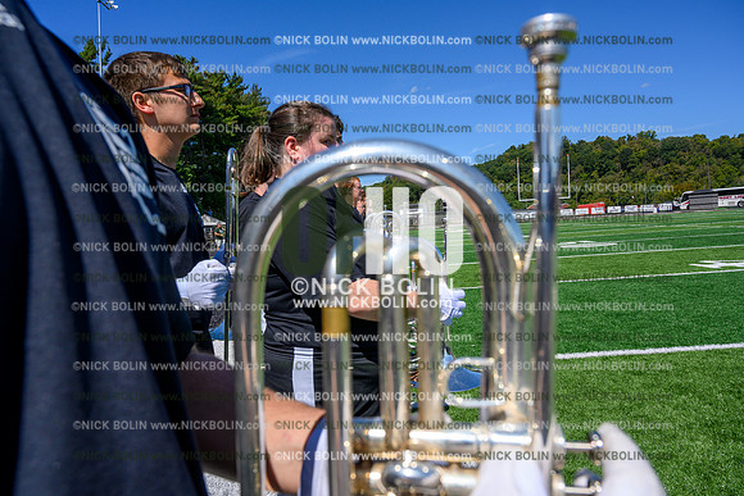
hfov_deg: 73.7
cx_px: 372
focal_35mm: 24
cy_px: 248
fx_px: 496
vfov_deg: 53.2
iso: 160
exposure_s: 1/640
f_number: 8
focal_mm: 24
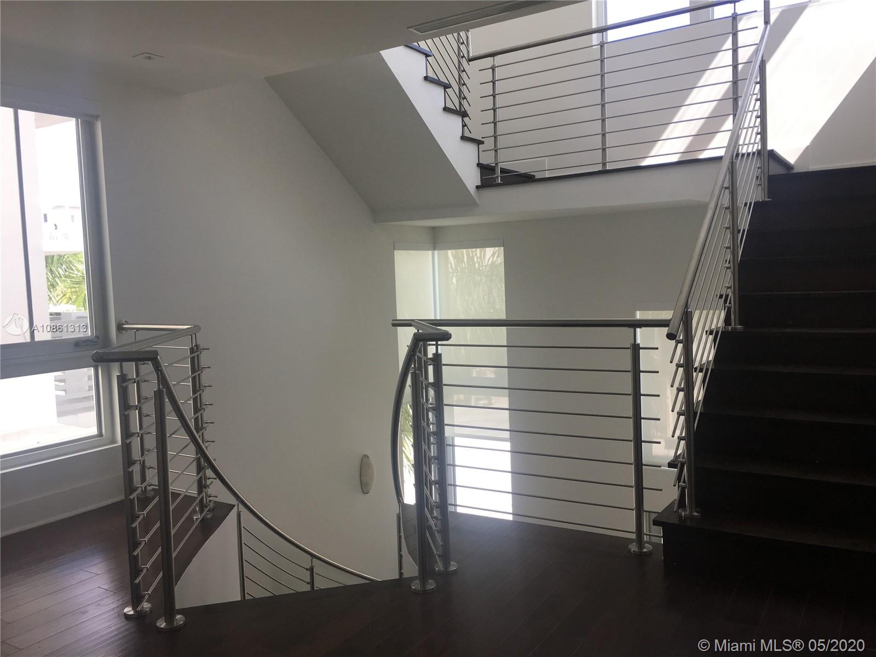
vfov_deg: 48.2
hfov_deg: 61.7
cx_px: 438
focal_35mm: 29
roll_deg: +2.1
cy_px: 328
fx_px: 734
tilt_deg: -3.5
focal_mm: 4.15
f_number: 2.2
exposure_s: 1/120
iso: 32
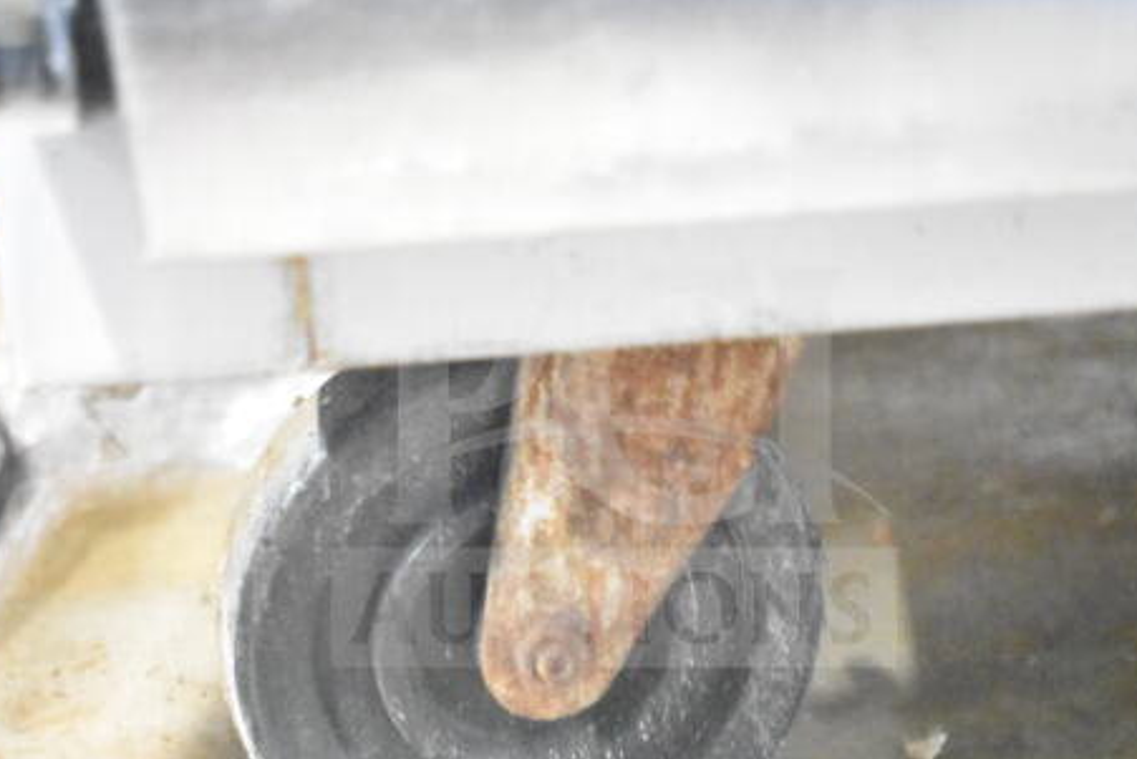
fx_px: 2306
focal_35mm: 73
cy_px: 468
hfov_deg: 27.7
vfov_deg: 18.7
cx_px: 613
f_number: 4.8
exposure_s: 1/20
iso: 25600
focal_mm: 36
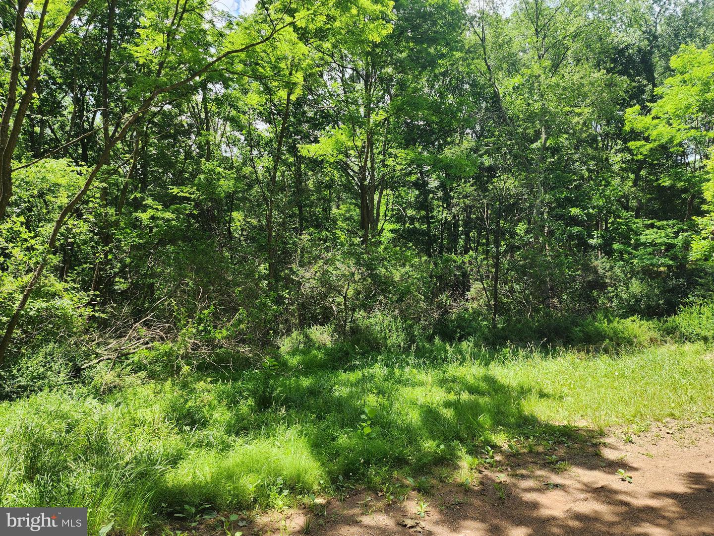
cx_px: 357
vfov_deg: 58.9
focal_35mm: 23
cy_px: 268
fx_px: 474
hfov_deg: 73.9
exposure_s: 1/267
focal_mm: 6.4
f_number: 1.8
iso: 12
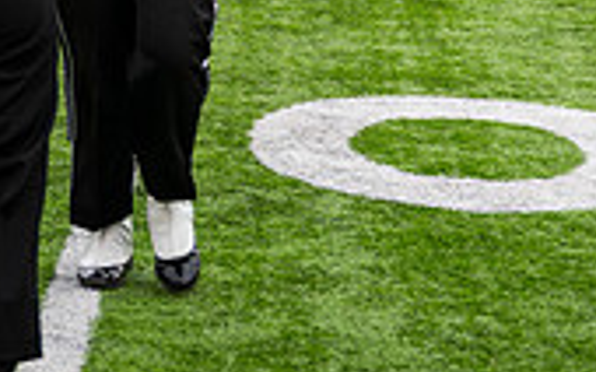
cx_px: 168
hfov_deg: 10.6
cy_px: -279
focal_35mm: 198
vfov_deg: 6.5
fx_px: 3214
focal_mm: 57
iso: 160
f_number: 2.8
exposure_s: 1/500
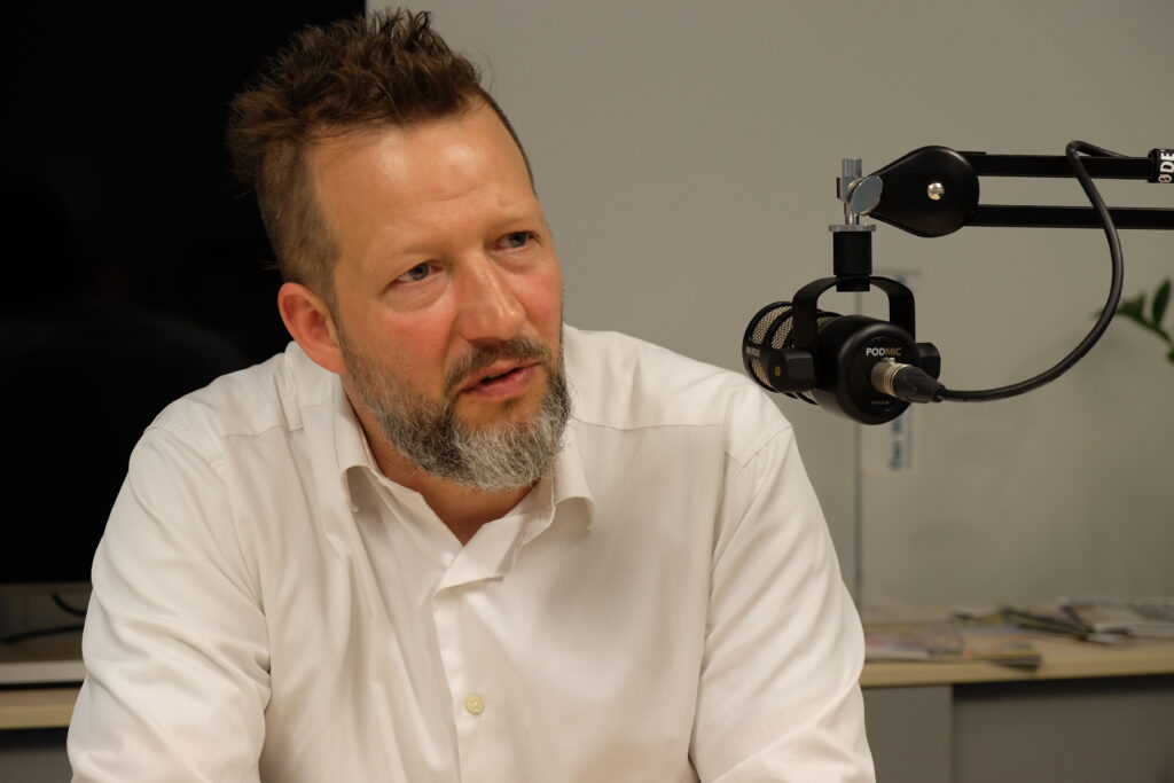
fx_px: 2576
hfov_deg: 25.7
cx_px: 587
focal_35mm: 79
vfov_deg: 17.3
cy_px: 392
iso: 640
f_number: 4
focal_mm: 52.7
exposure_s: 1/60
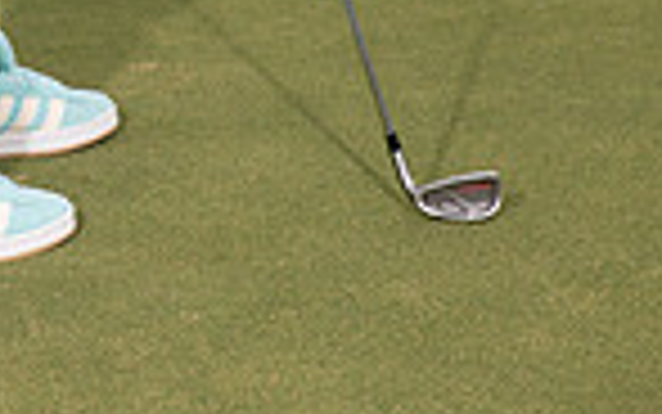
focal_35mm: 194
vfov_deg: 6.5
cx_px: 81
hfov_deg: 10.7
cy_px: -562
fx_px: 3501
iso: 100
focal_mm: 62
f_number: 6.3
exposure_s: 1/320
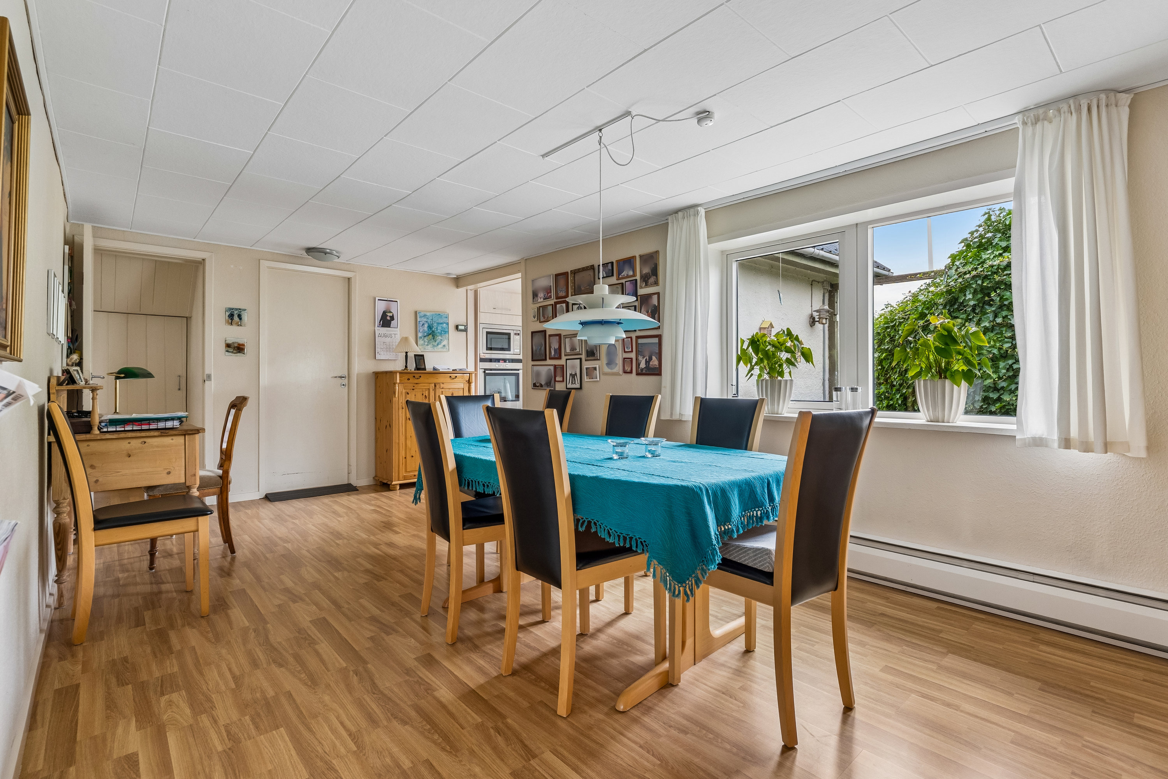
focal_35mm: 17
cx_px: 584
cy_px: 390
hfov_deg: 92.4
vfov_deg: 69.7
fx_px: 560
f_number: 8
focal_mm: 11.5
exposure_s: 1/13
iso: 400
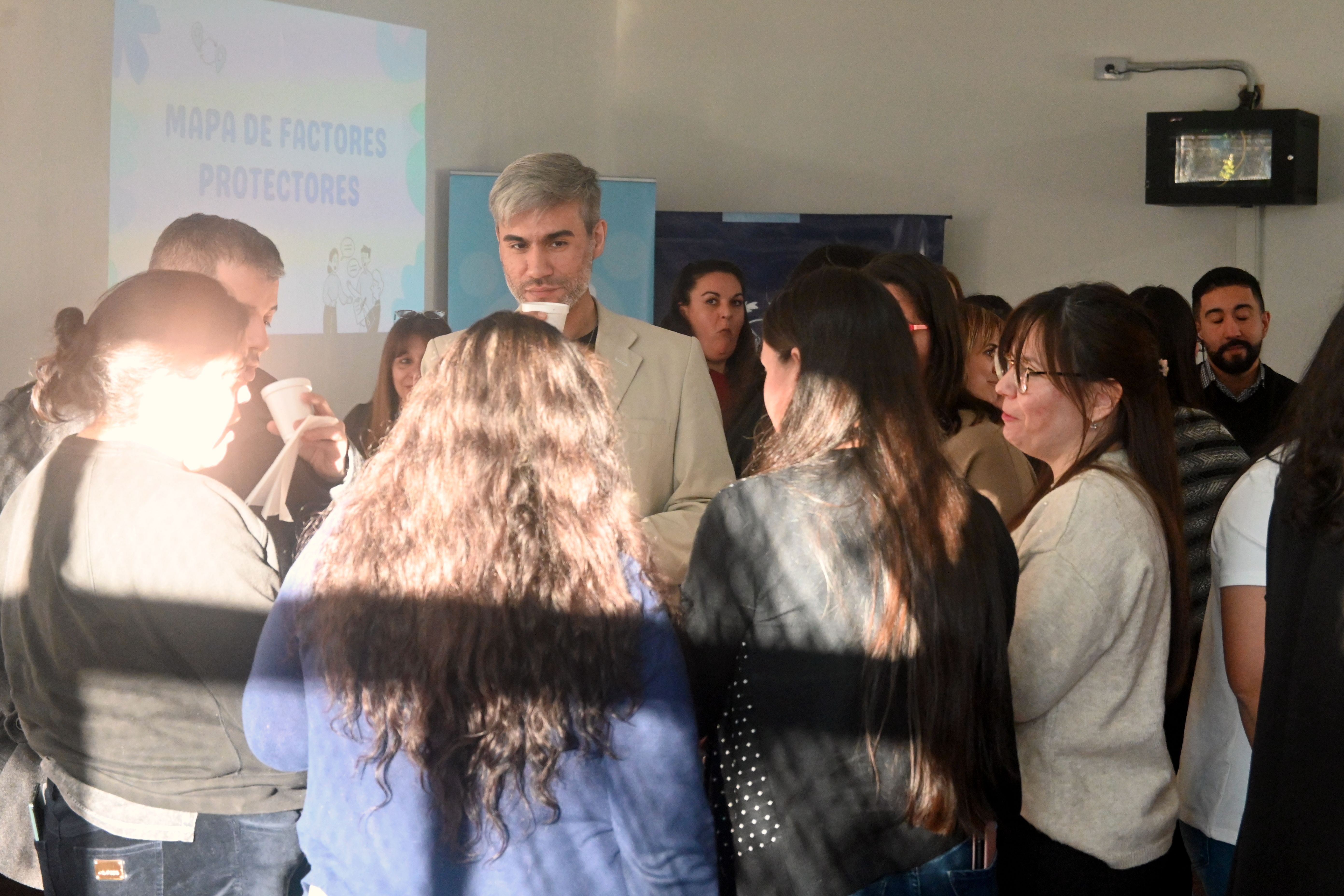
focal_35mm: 70
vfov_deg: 19.3
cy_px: 448
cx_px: 672
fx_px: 2632
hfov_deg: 28.6
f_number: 6
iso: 3200
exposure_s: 1/125
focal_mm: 47
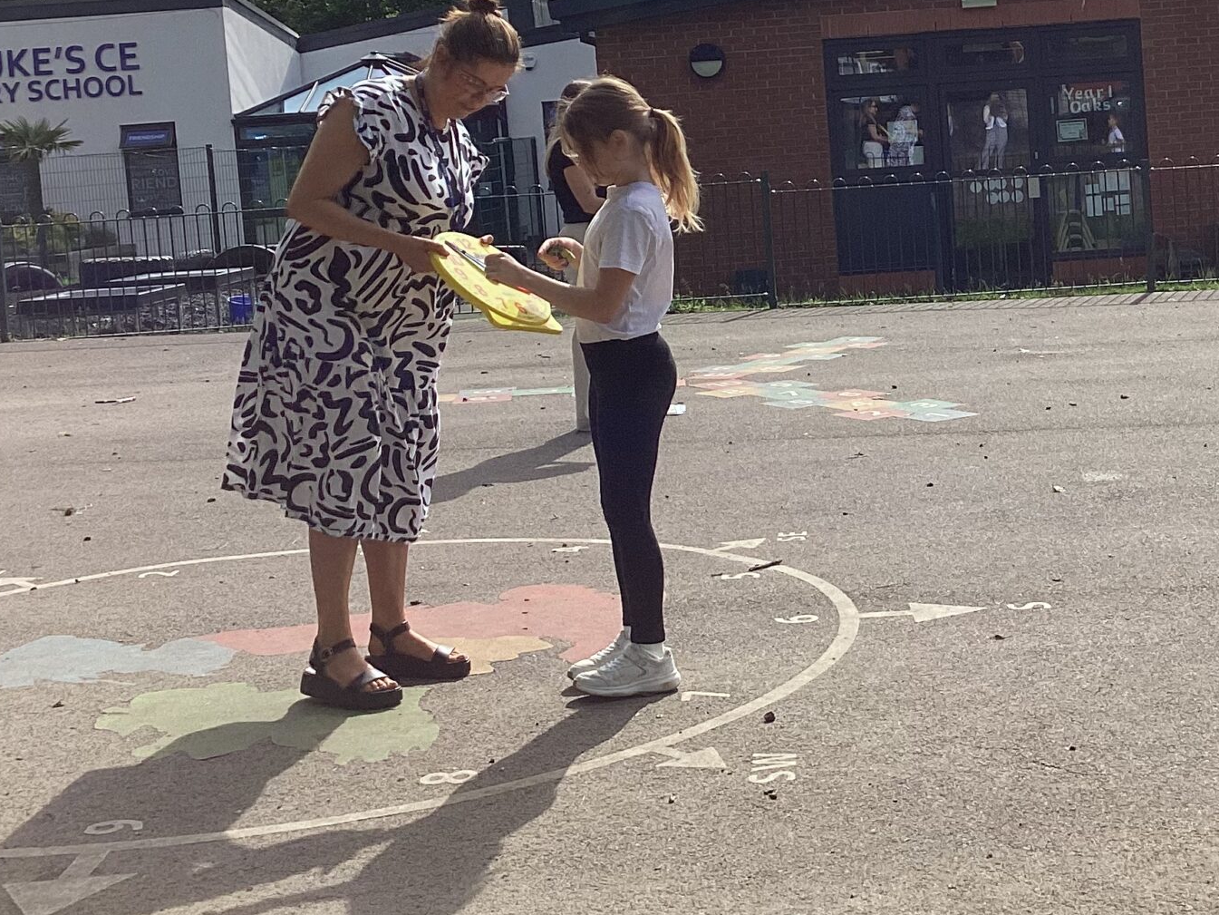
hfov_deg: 31.8
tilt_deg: -4.9
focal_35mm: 59
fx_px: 2078
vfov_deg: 24.6
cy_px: 242
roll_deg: +4.1
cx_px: 976
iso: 25
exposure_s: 1/2262
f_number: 2.4
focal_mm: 3.3
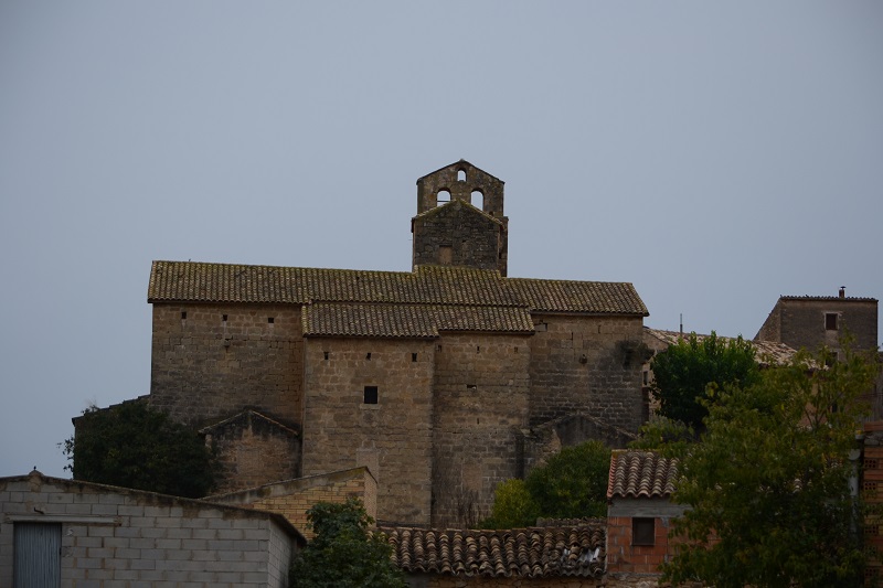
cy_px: 294
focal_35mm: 129
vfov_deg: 10.6
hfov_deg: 15.9
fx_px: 3163
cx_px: 442
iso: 100
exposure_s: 1/500
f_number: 4.5
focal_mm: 86
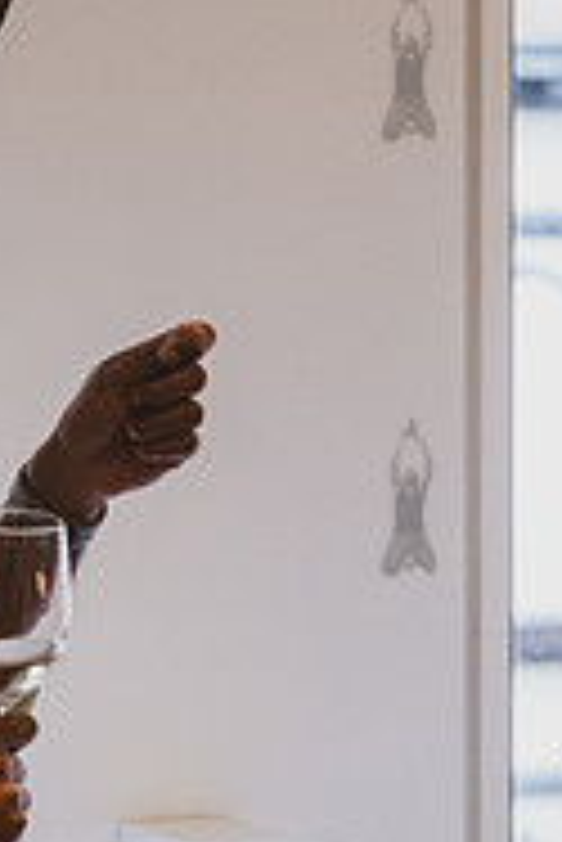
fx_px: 4838
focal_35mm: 207
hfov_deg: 6.6
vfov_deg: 9.9
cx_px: 302
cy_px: 593
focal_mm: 60
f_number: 4
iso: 5000
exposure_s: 1/320
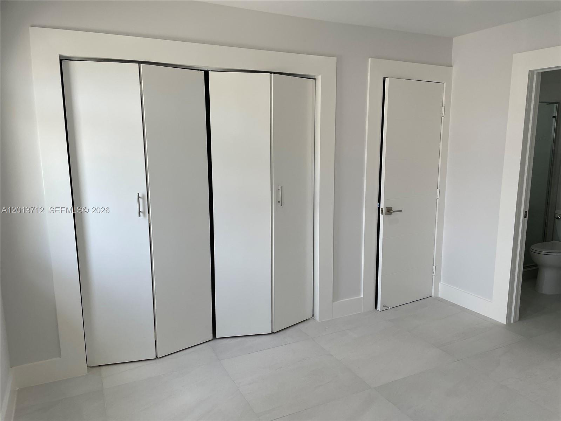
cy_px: 210
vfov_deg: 53.1
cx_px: 280
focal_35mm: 26
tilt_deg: -9.2
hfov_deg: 67.3
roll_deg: -1.6
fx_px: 421
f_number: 1.6
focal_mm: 4.2
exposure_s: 1/225
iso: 32
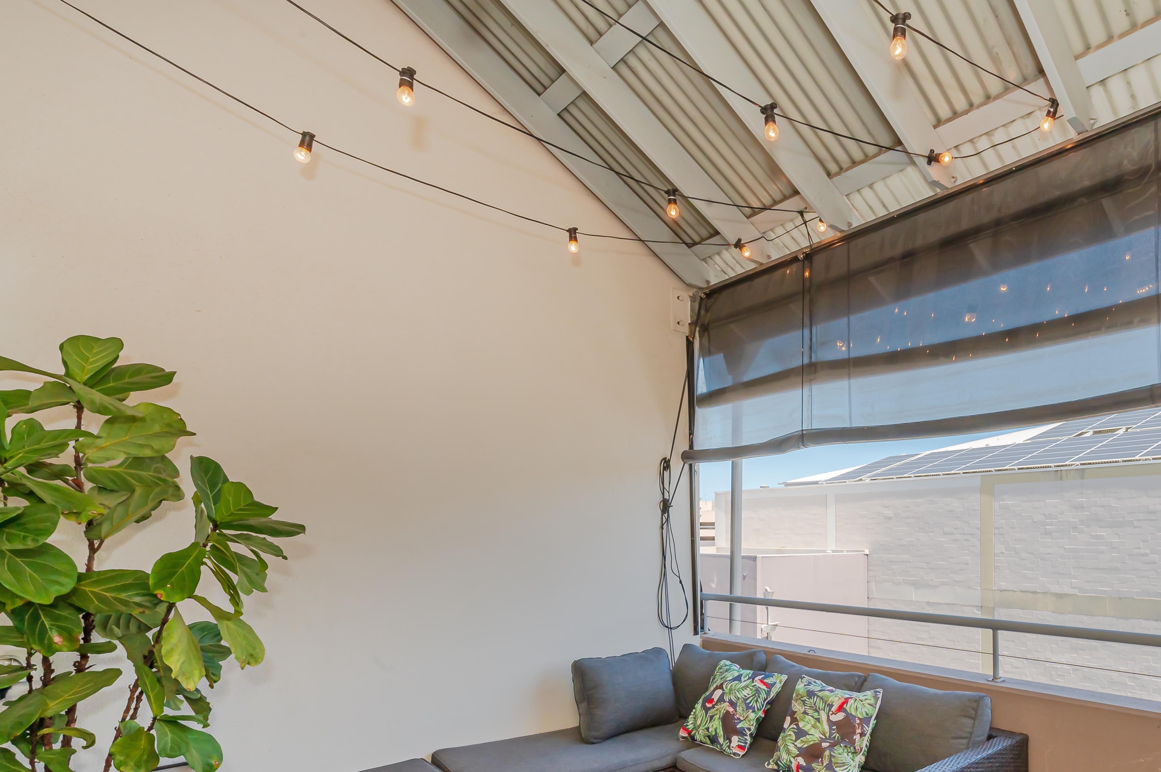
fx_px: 677
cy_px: 526
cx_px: 820
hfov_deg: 77.2
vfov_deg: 57.9
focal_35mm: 21
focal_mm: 14
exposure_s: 1/200
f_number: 16
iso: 280
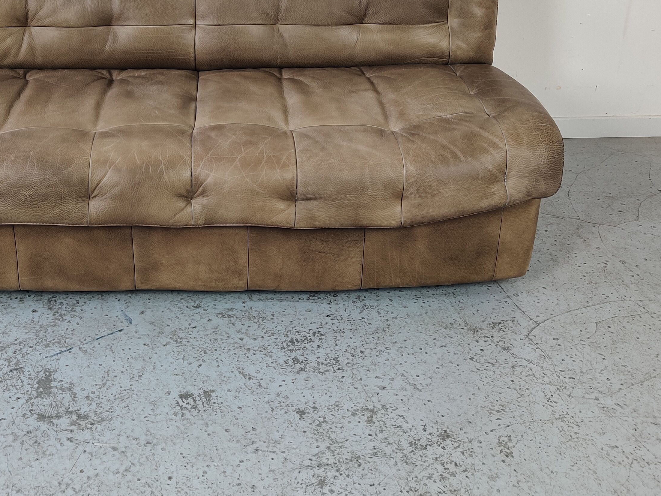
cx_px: 204
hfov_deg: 38.3
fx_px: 936
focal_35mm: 49
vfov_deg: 28.9
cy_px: 84
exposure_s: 1/100
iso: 160
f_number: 1.65
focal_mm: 4.75
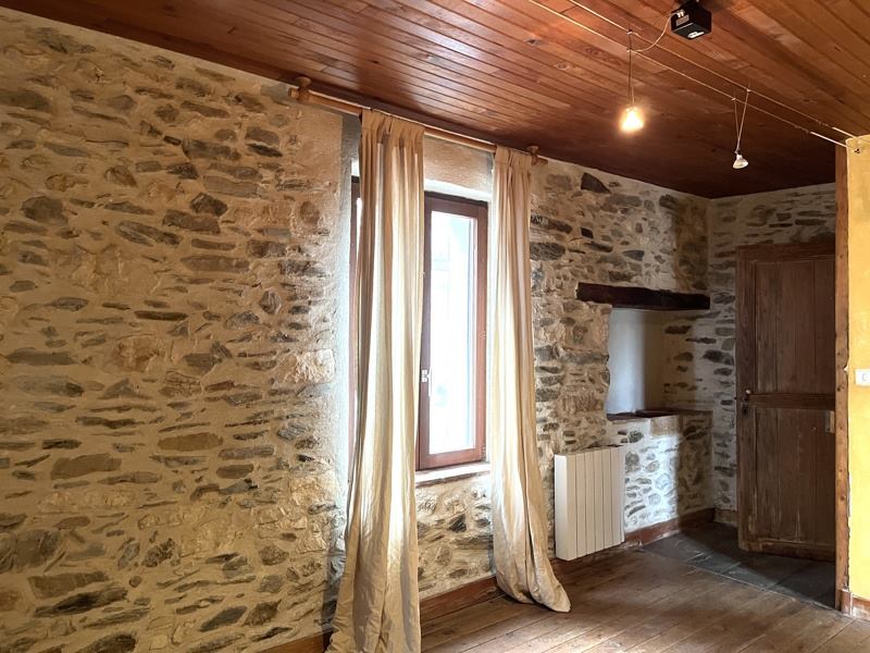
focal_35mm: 26
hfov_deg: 67.3
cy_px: 326
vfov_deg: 53.1
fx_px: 653
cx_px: 435
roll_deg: +0.0
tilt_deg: +1.6
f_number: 1.6
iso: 500
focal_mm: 5.1
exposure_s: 1/50
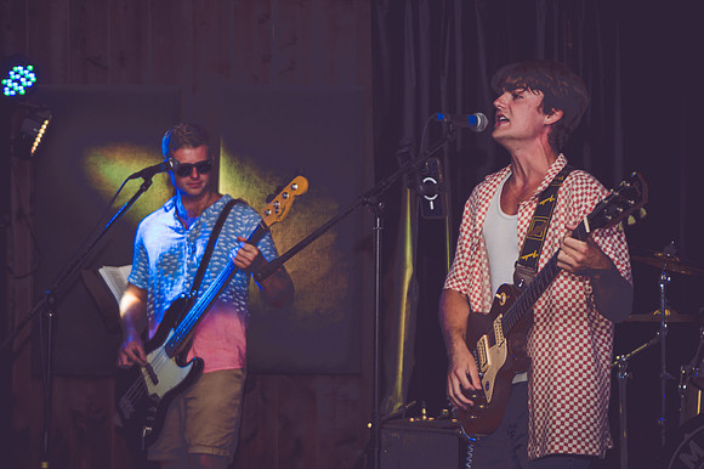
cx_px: 343
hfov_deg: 27.4
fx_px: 1446
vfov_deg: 18.4
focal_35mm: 74
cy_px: 229
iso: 1000
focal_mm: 70
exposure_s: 1/125
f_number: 4
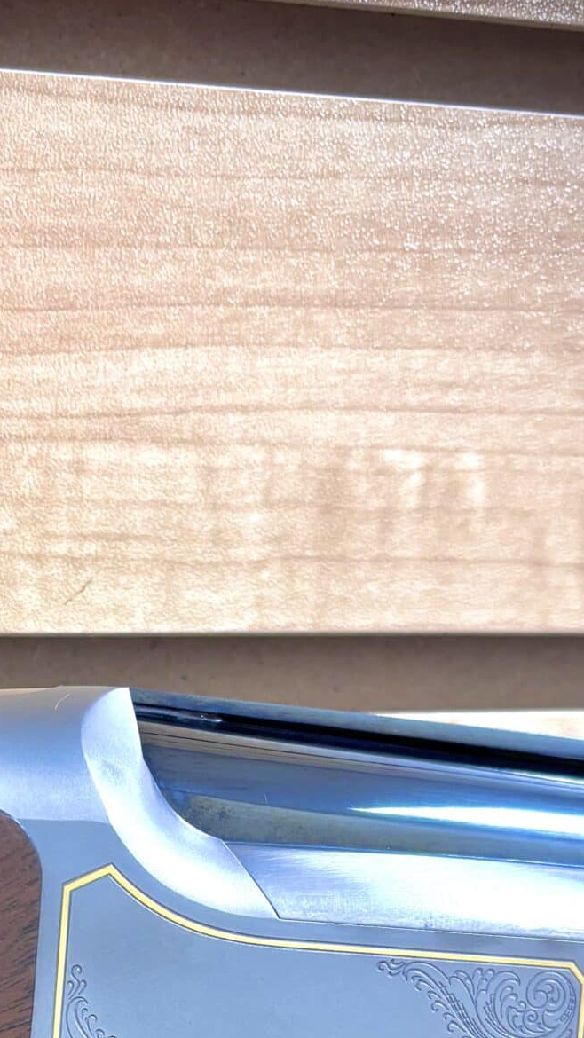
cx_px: 66
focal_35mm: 62
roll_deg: -0.1
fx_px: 1707
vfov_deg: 31.5
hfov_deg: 19.1
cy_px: 1019
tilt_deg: -10.7
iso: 200
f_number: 1.6
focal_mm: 5.96
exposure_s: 1/60
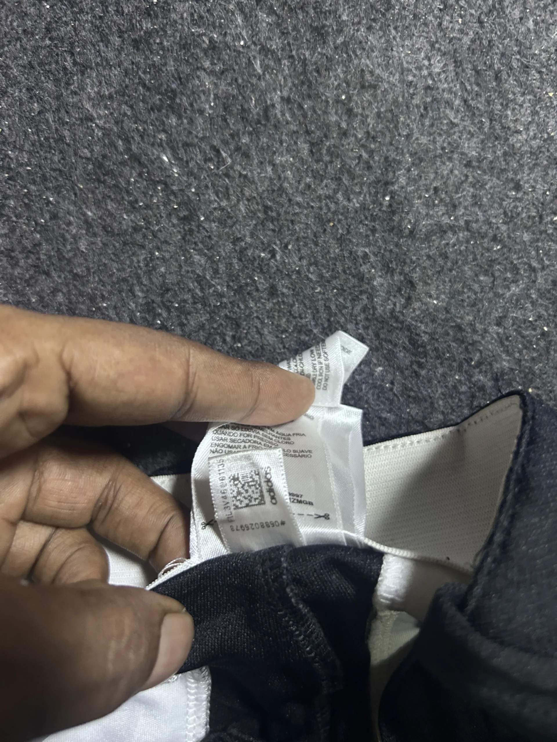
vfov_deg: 67.3
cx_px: 278
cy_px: 371
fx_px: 558
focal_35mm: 26
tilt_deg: -68.1
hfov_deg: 53.1
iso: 320
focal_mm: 5.7
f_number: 1.5
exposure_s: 1/50
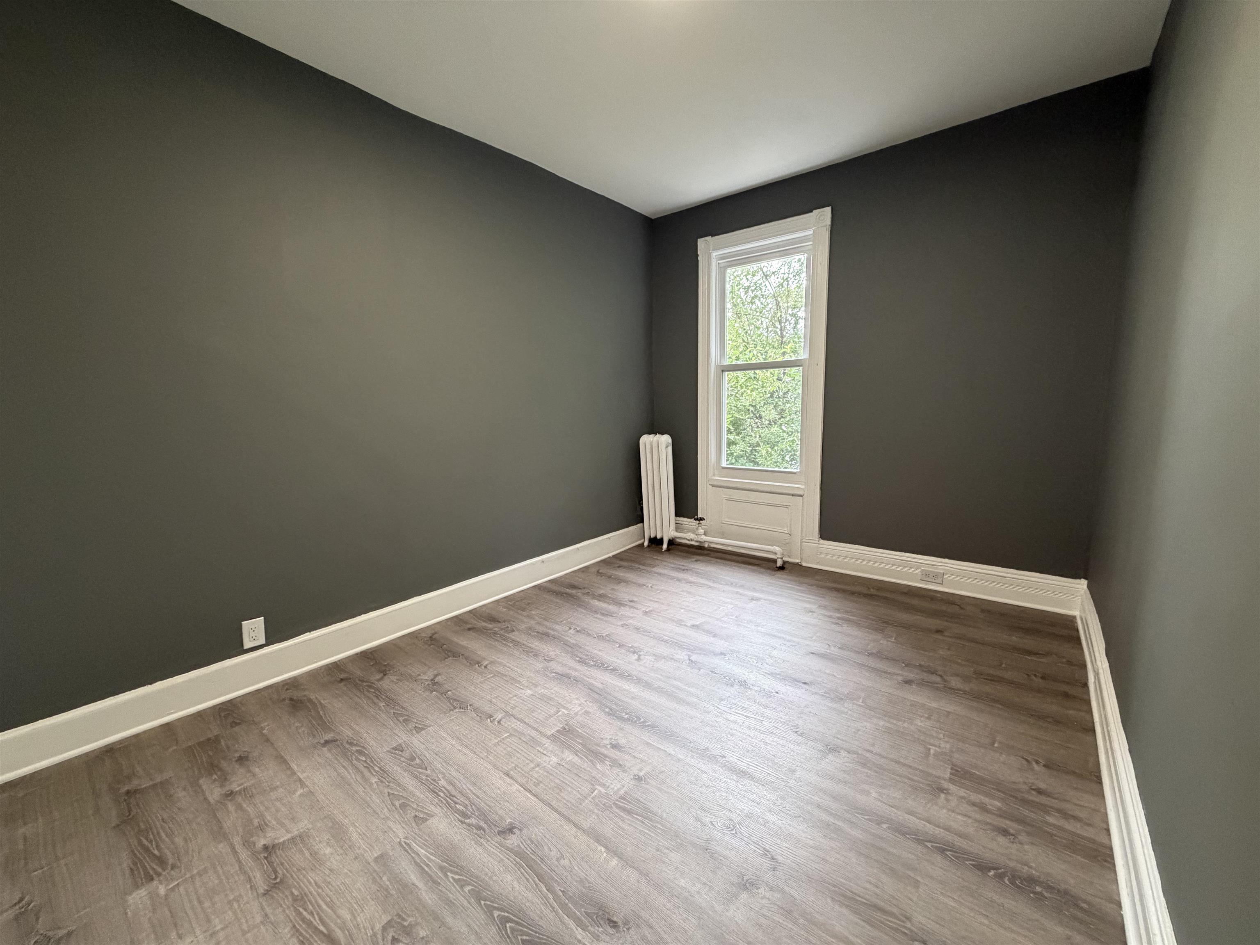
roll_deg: +1.7
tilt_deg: -6.9
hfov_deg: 102.1
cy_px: 472
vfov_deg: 85.7
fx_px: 510
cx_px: 630
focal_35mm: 14
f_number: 2.2
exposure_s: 1/60
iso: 400
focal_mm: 2.22
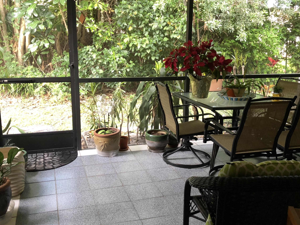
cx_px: 159
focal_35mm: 37
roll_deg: -0.5
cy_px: 115
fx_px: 321
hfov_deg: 50.1
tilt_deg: -13.1
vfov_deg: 38.7
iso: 40
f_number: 1.8
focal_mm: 3.99
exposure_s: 1/17
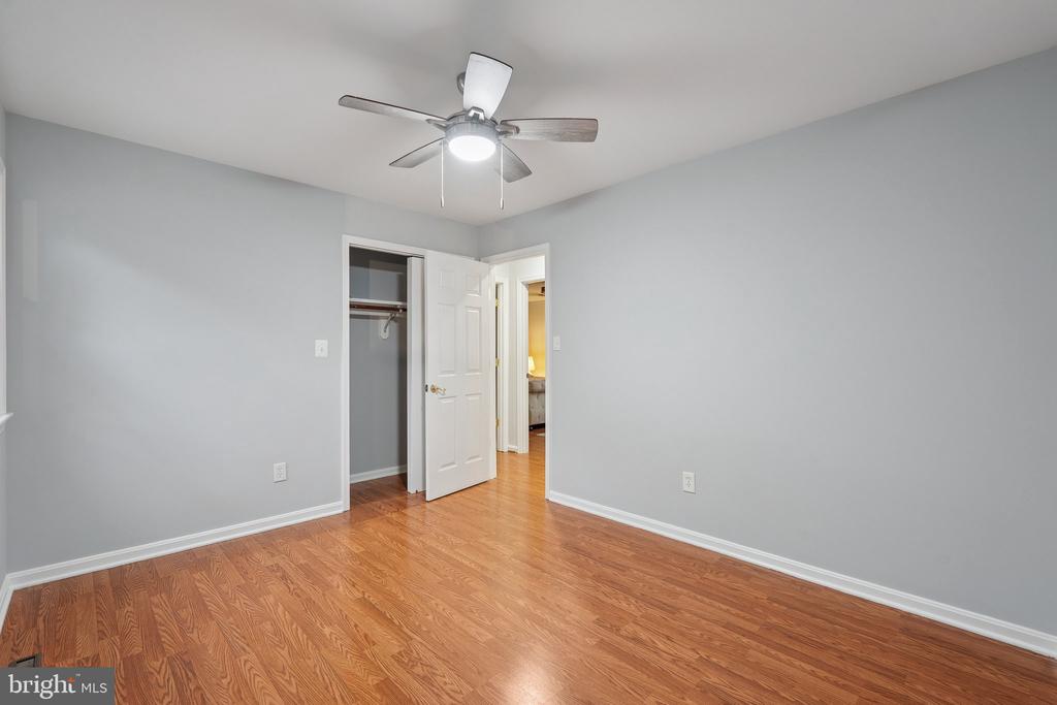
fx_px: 470
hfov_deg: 96.7
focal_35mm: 16
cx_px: 528
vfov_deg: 73.8
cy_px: 352
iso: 250
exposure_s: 1/2.5
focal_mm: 16
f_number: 8
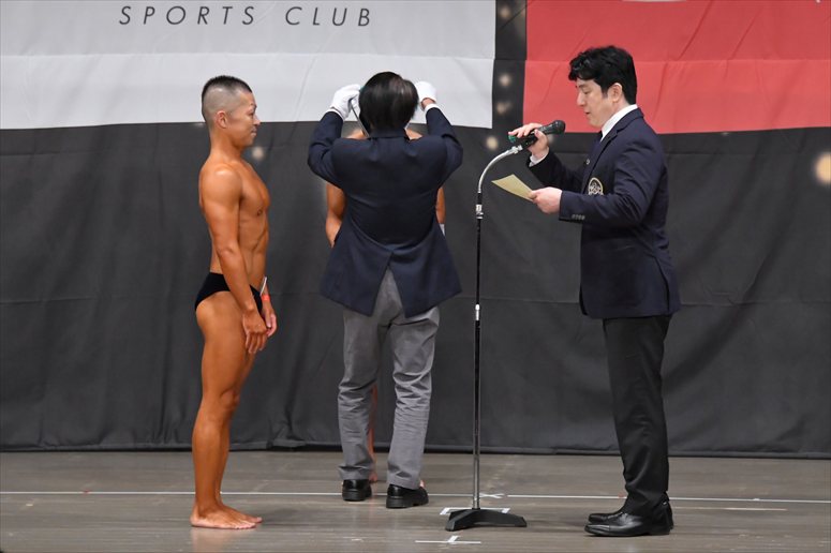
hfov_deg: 9.5
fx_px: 5007
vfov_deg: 6.3
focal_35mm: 217
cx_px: 416
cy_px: 276
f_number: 5.6
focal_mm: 145
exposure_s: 1/400
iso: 5000
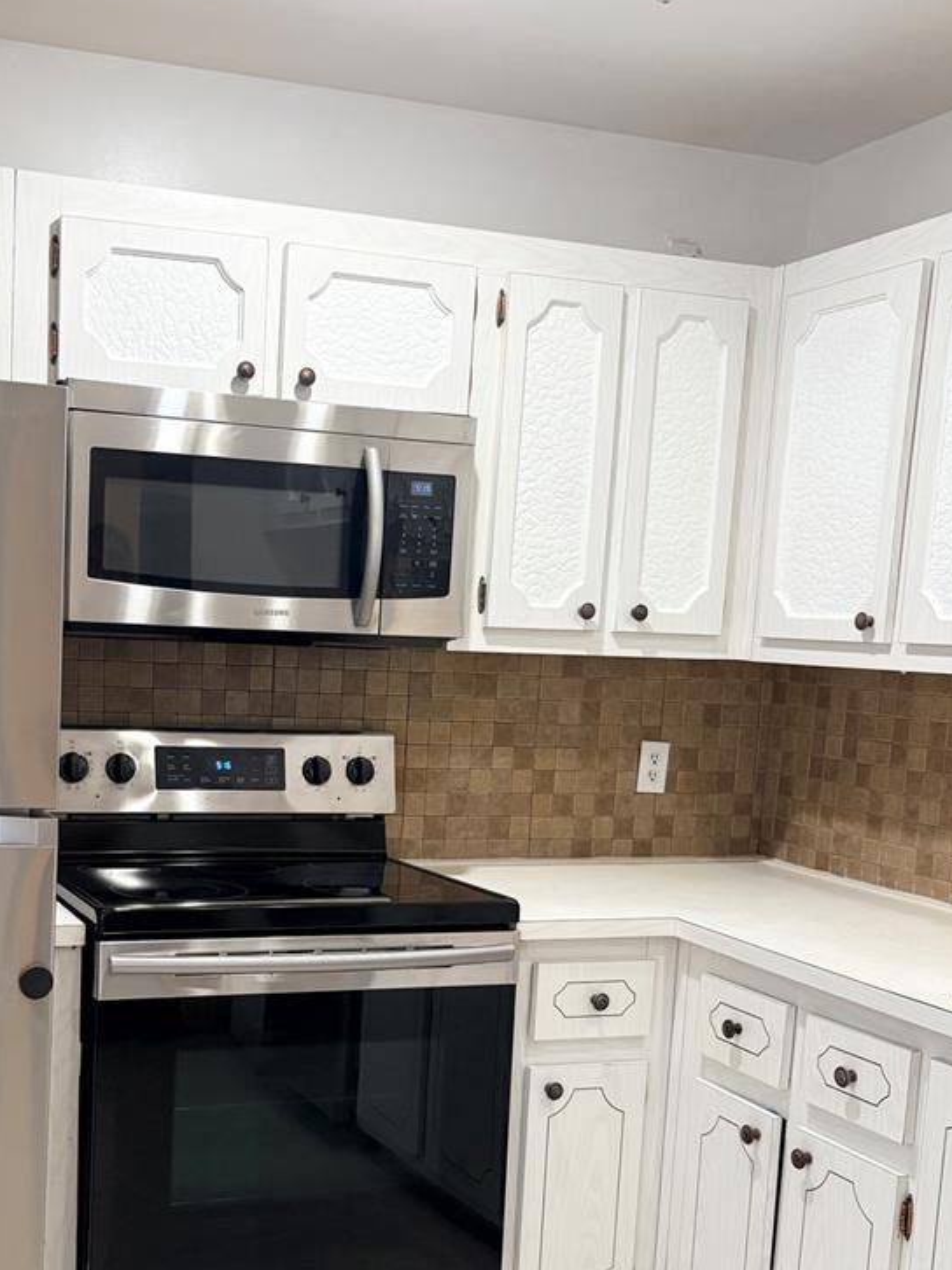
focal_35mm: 43
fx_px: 1578
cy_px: 838
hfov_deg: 33.0
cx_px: 248
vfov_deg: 43.3
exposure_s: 1/60
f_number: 1.6
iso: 125
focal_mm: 5.96
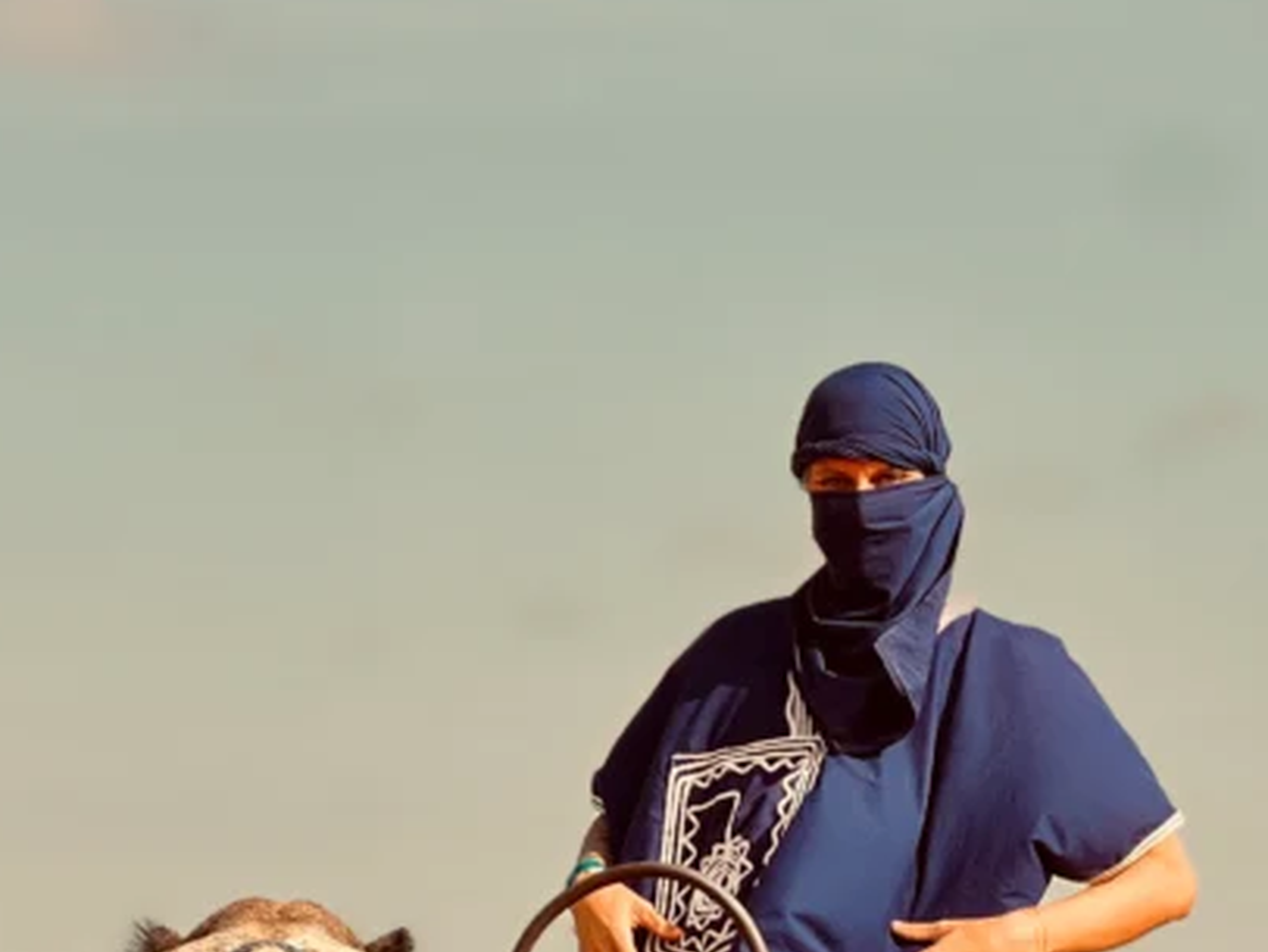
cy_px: 952
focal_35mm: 194
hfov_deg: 10.1
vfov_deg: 7.6
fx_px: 7111
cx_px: 1327
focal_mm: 9
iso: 32
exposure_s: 1/821
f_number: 2.8
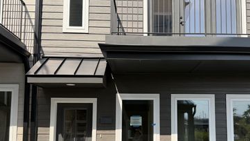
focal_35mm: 36
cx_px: 146
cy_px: 107
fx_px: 239
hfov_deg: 55.0
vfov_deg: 32.2
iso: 80
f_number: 1.78
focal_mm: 6.76
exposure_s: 1/2370
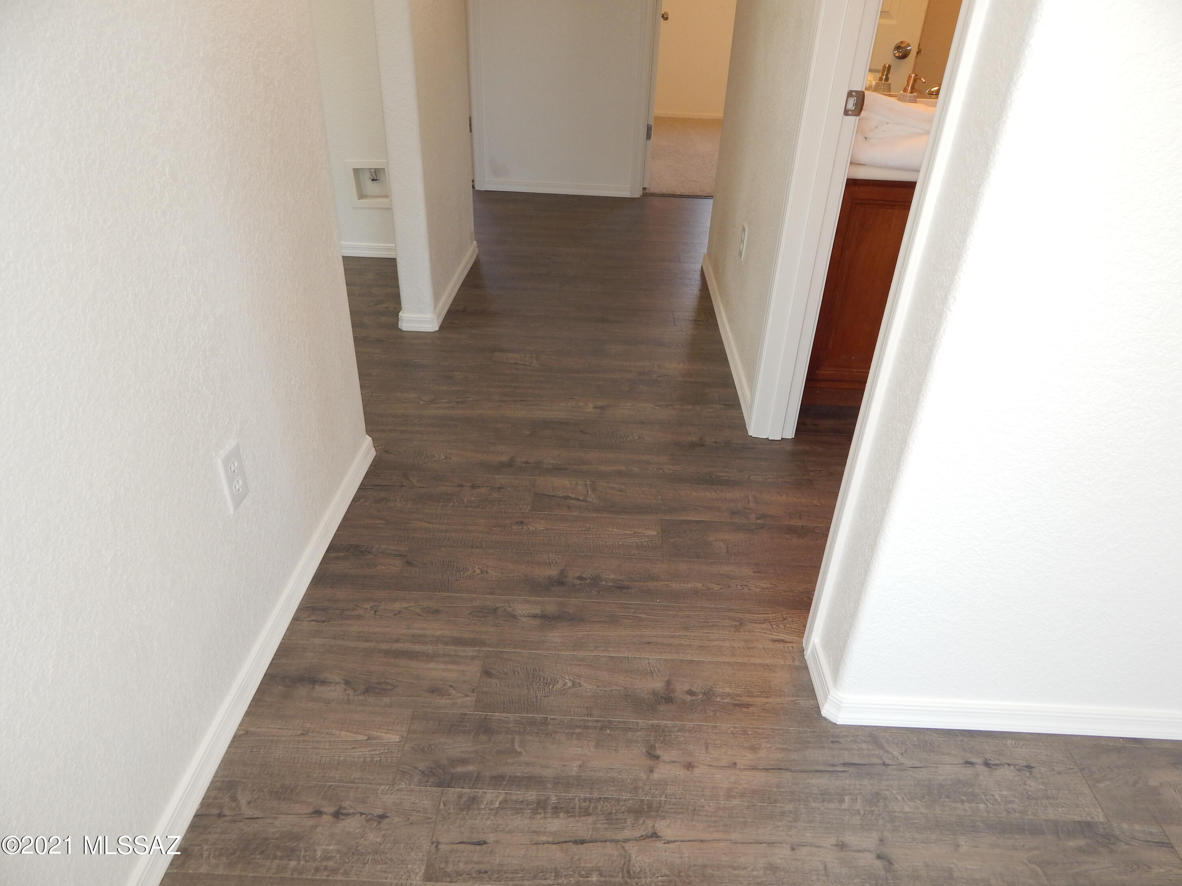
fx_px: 785
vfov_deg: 58.9
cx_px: 591
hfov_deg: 73.9
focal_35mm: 23
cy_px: 443
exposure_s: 1/50
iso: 125
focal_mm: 4
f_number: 3
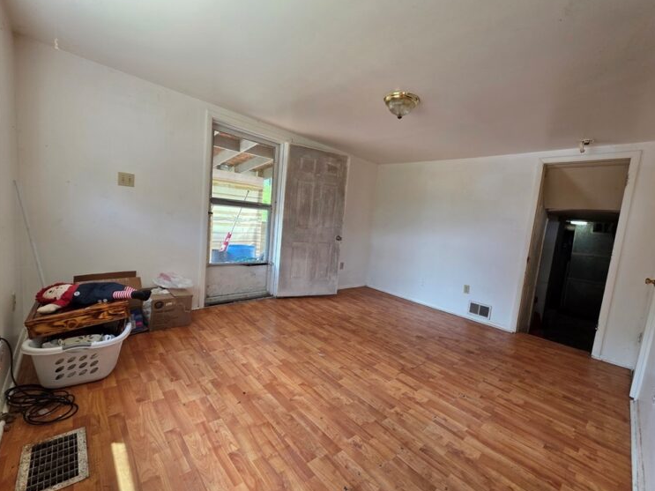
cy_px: 253
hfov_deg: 101.9
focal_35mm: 14
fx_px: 265
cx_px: 347
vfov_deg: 85.6
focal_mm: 2.2
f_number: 1.9
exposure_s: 1/120
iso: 80
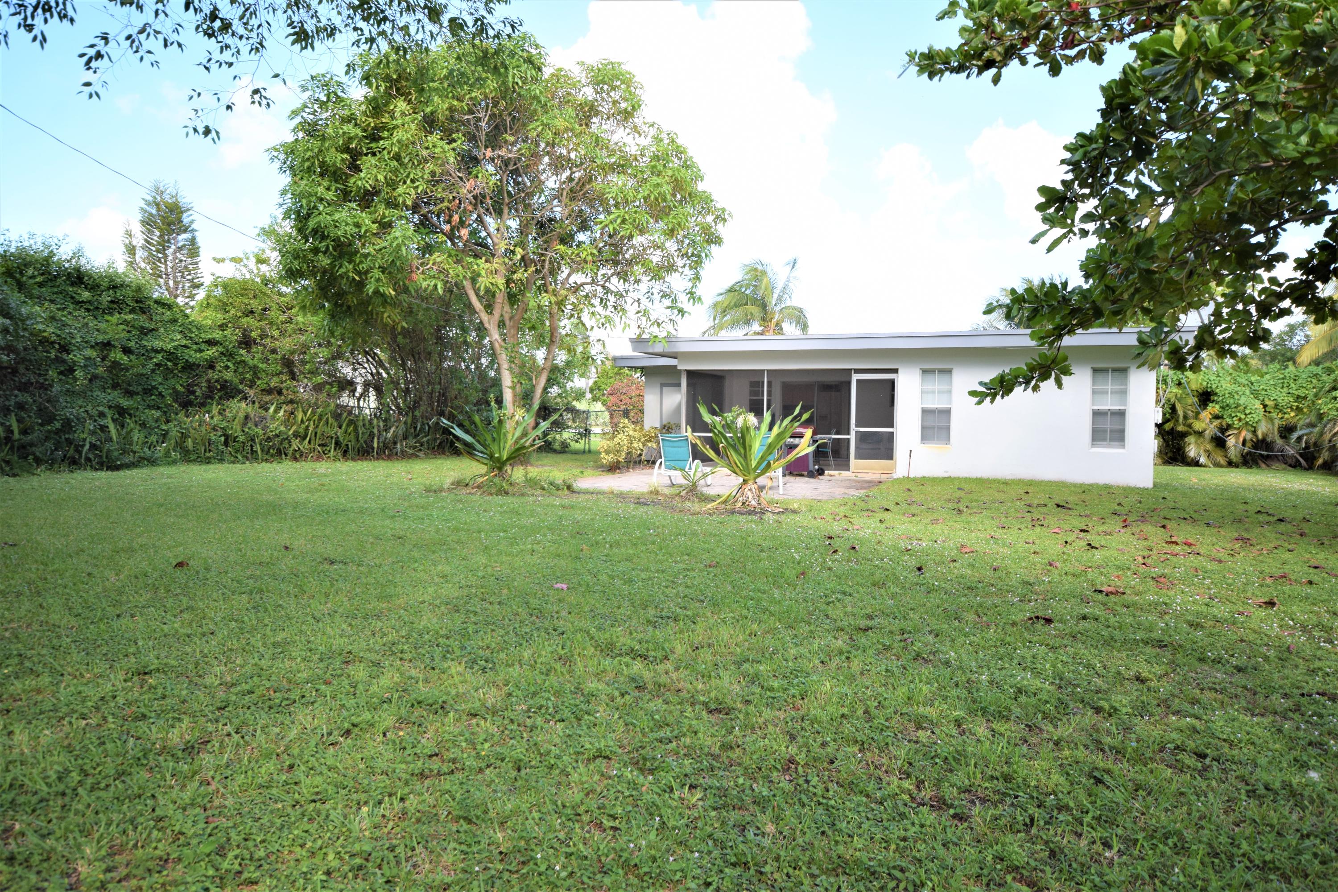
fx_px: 948
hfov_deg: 70.4
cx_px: 669
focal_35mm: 26
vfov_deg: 50.4
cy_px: 446
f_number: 8
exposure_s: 1/250
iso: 280
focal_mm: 17
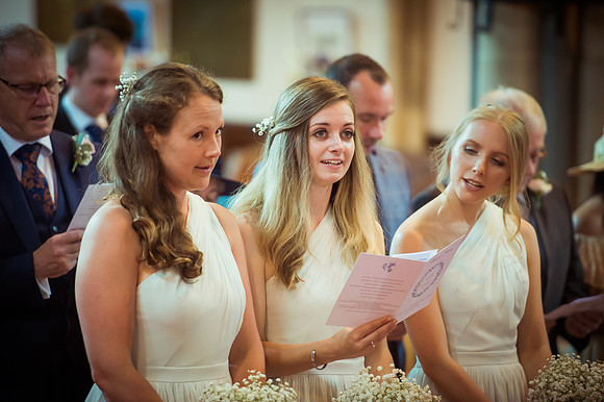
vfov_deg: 6.9
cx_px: 302
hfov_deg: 10.3
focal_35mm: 200
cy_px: 201
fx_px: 3354
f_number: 3.2
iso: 3200
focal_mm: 200
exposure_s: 1/200
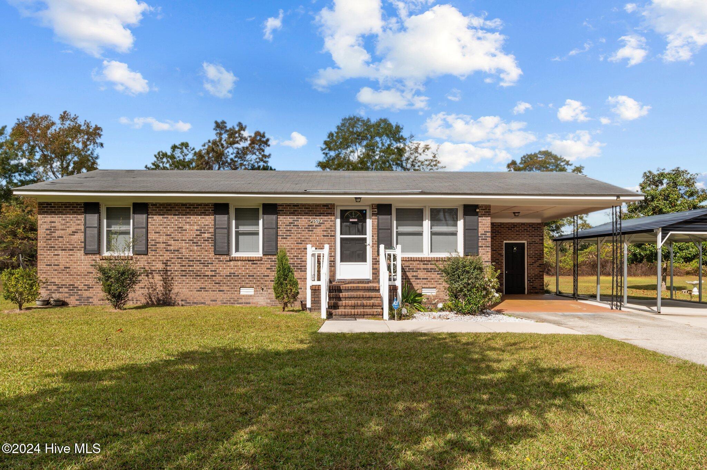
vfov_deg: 53.1
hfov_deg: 73.8
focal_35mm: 24
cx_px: 354
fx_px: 471
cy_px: 235
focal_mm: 24
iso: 250
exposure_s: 1/800
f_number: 8
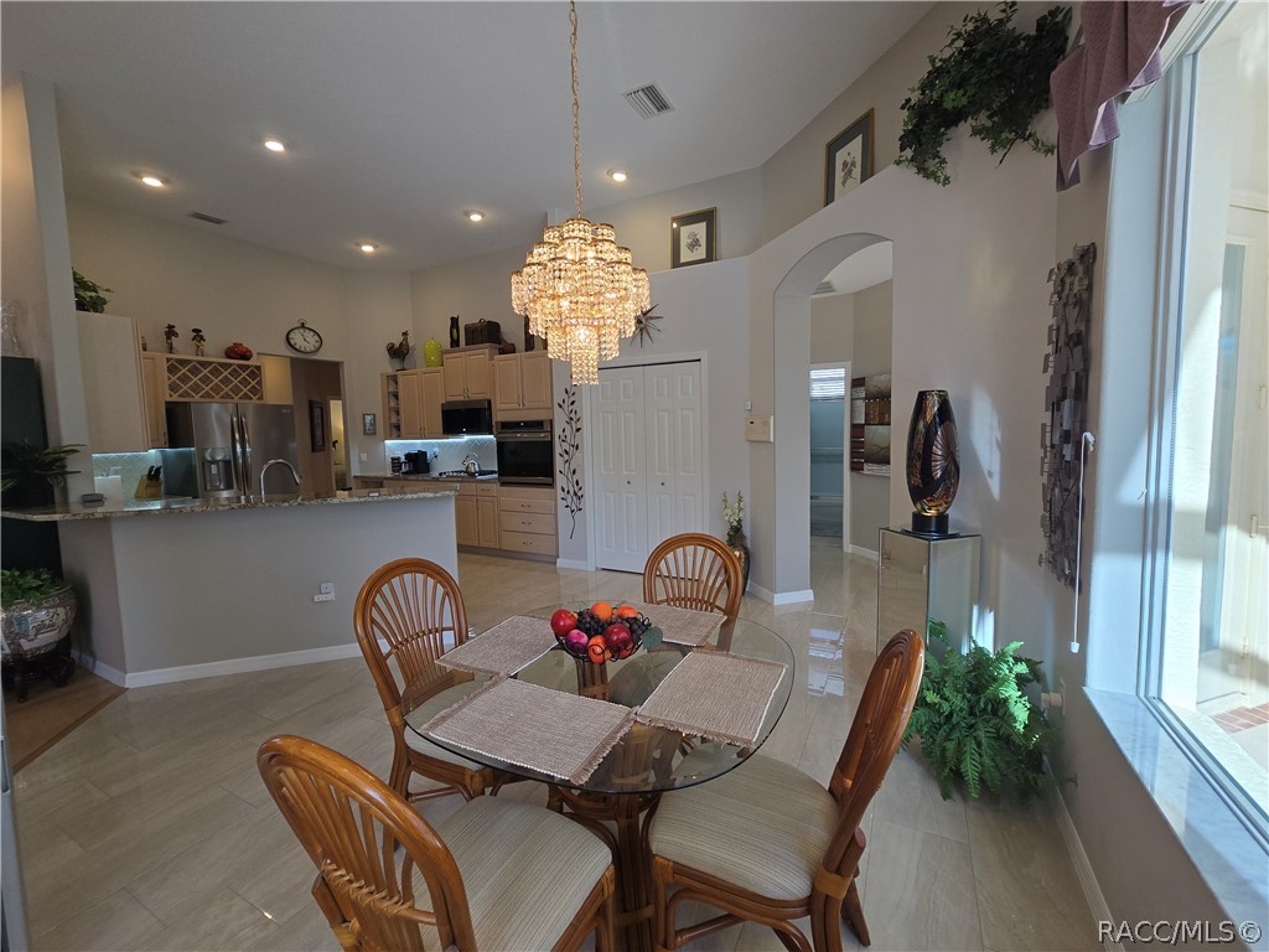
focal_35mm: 13
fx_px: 477
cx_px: 634
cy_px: 476
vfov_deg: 89.9
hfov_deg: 106.2
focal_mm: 2.2
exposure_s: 1/120
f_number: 2.2
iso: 64
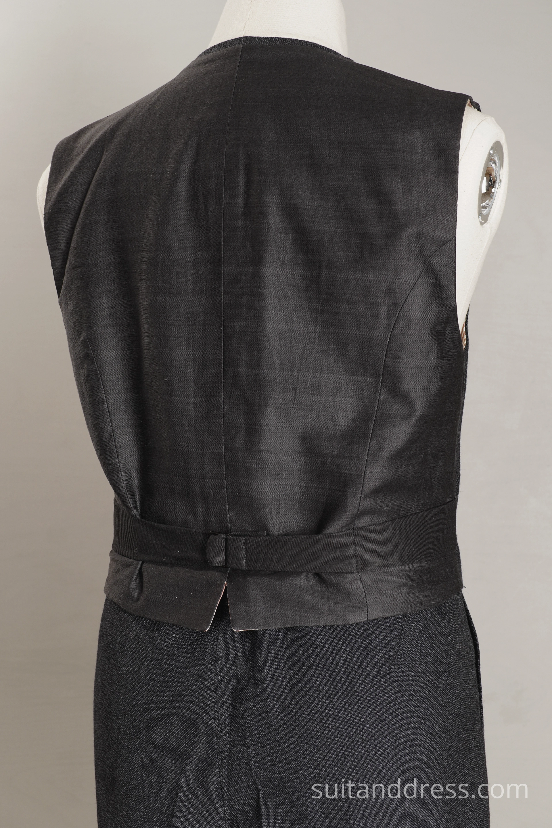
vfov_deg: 41.1
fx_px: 1104
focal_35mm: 48
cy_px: 414
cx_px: 276
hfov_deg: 28.1
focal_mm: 32
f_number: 6.3
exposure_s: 1/8
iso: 200
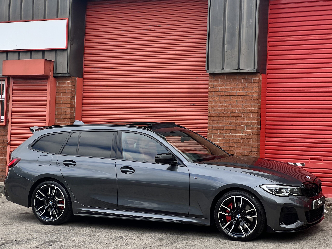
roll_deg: -2.7
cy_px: 124
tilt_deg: +2.4
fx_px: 739
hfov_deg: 25.3
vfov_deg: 19.1
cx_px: 166
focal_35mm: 77
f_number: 2.8
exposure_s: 1/266
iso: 32
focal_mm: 9
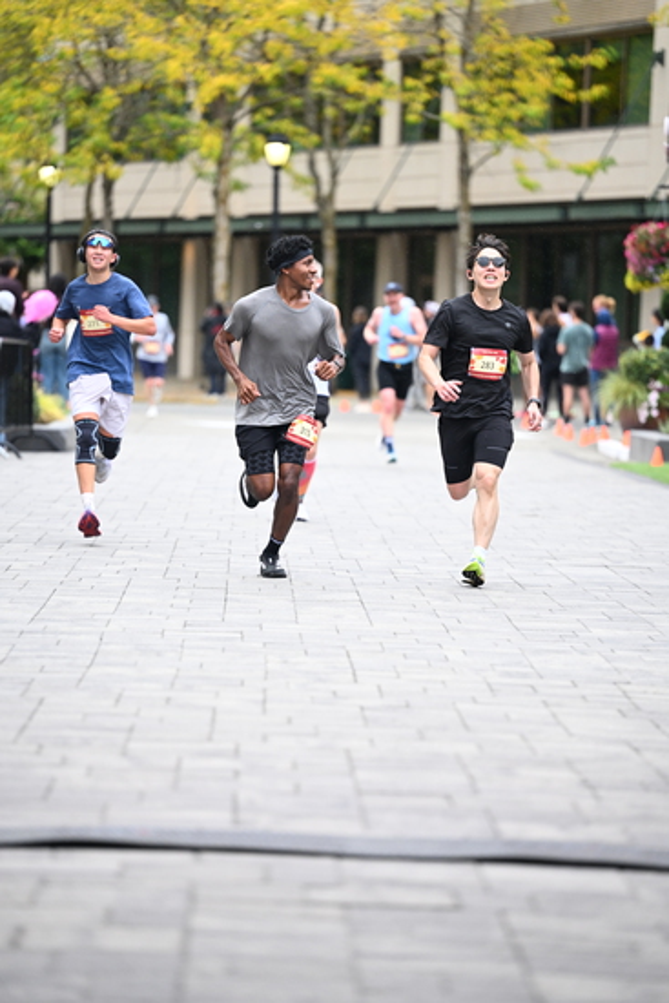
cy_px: 502
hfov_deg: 8.9
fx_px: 4318
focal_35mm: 155
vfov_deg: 13.2
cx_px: 334
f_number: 2.8
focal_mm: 155
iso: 1250
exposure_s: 1/1600
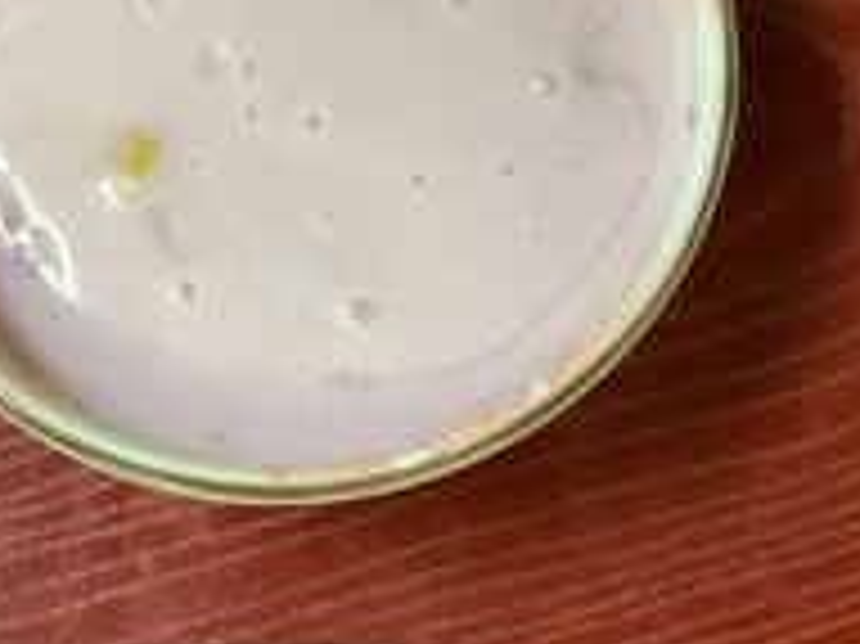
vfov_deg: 23.7
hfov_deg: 31.5
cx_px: 313
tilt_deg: -74.1
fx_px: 1515
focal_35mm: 61
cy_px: 160
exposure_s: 1/60
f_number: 2.4
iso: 250
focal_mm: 3.3
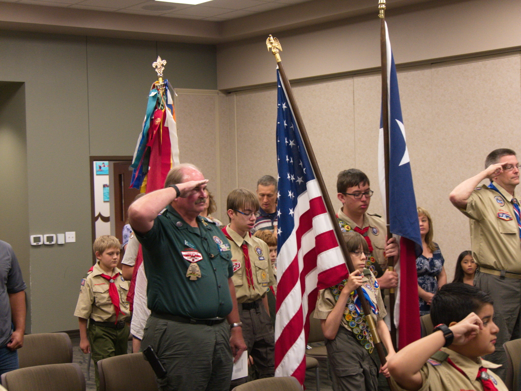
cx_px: 260
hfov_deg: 28.6
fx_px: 1023
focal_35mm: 68
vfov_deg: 21.6
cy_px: 196
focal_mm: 34
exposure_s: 1/80
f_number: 4.5
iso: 2000
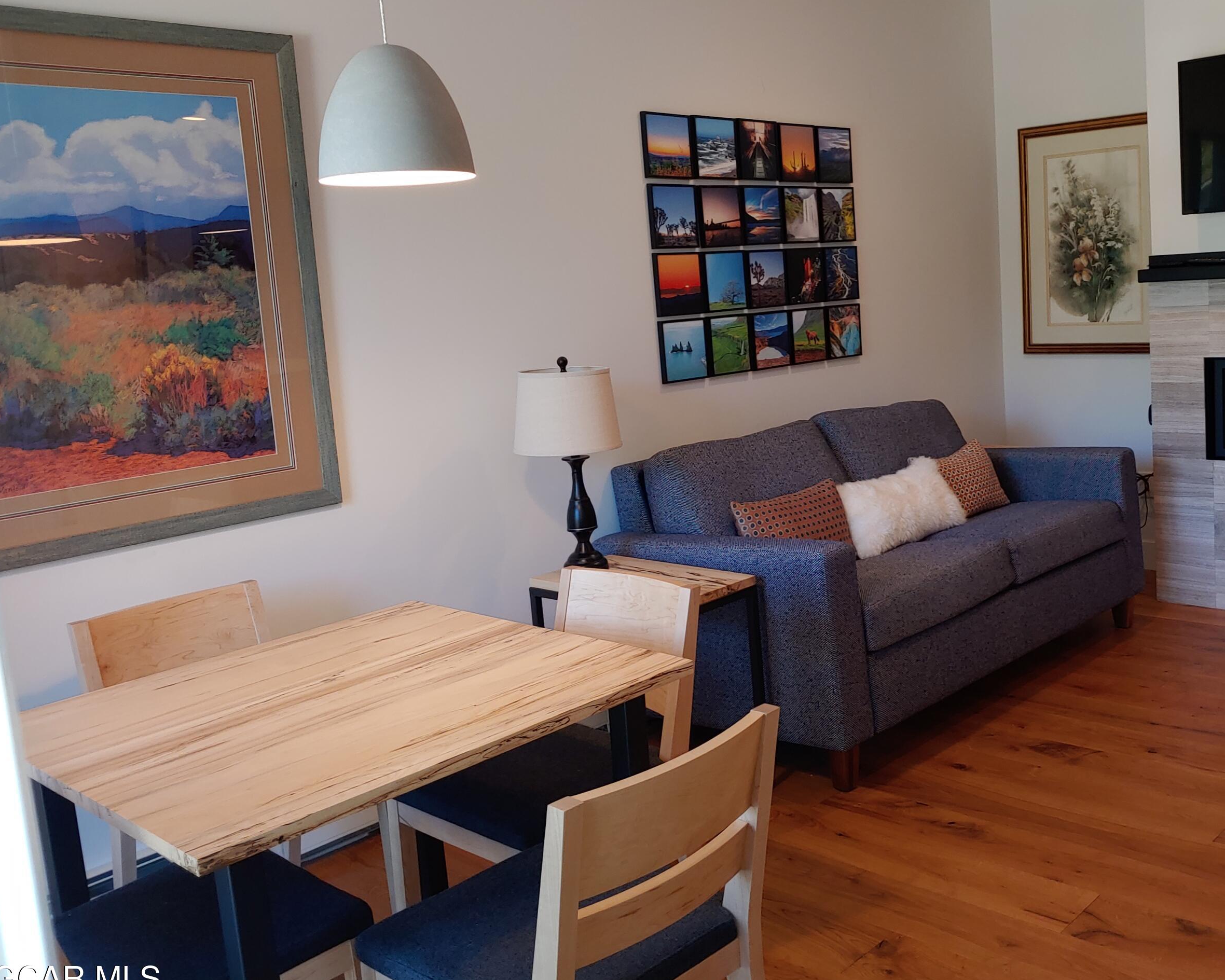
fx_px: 1124
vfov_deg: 47.1
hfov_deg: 56.5
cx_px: 767
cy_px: 448
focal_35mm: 31
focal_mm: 4.23
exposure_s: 1/40
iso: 50
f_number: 1.5
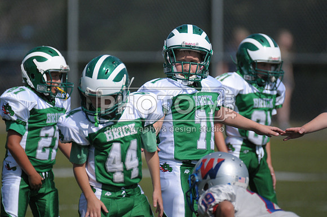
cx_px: 164
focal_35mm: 600
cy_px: 108
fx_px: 5442
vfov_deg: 2.3
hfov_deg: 3.4
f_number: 4
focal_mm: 400
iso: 640
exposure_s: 1/8000
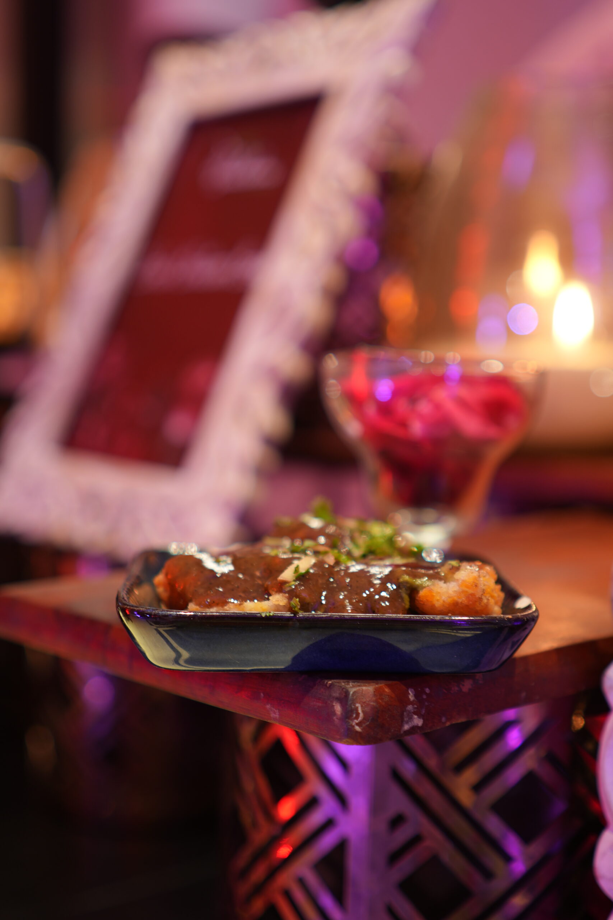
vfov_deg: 38.2
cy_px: 460
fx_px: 1328
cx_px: 306
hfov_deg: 26.0
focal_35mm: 52
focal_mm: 35
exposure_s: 1/10
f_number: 2.2
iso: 100
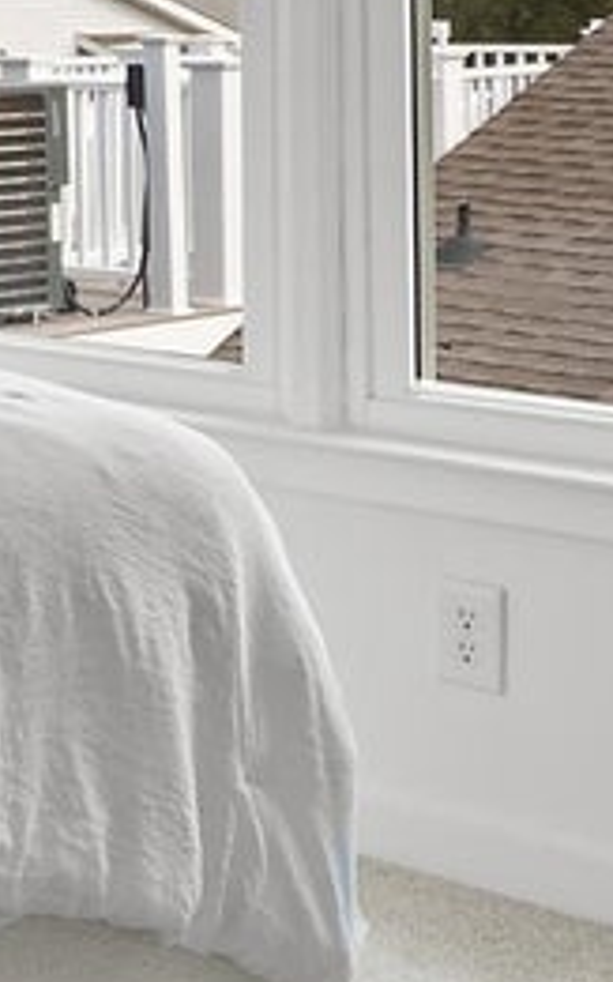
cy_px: 71
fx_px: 2407
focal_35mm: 90
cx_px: -880
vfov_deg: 22.4
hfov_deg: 11.7
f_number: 4.5
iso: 100
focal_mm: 10
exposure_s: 1/15
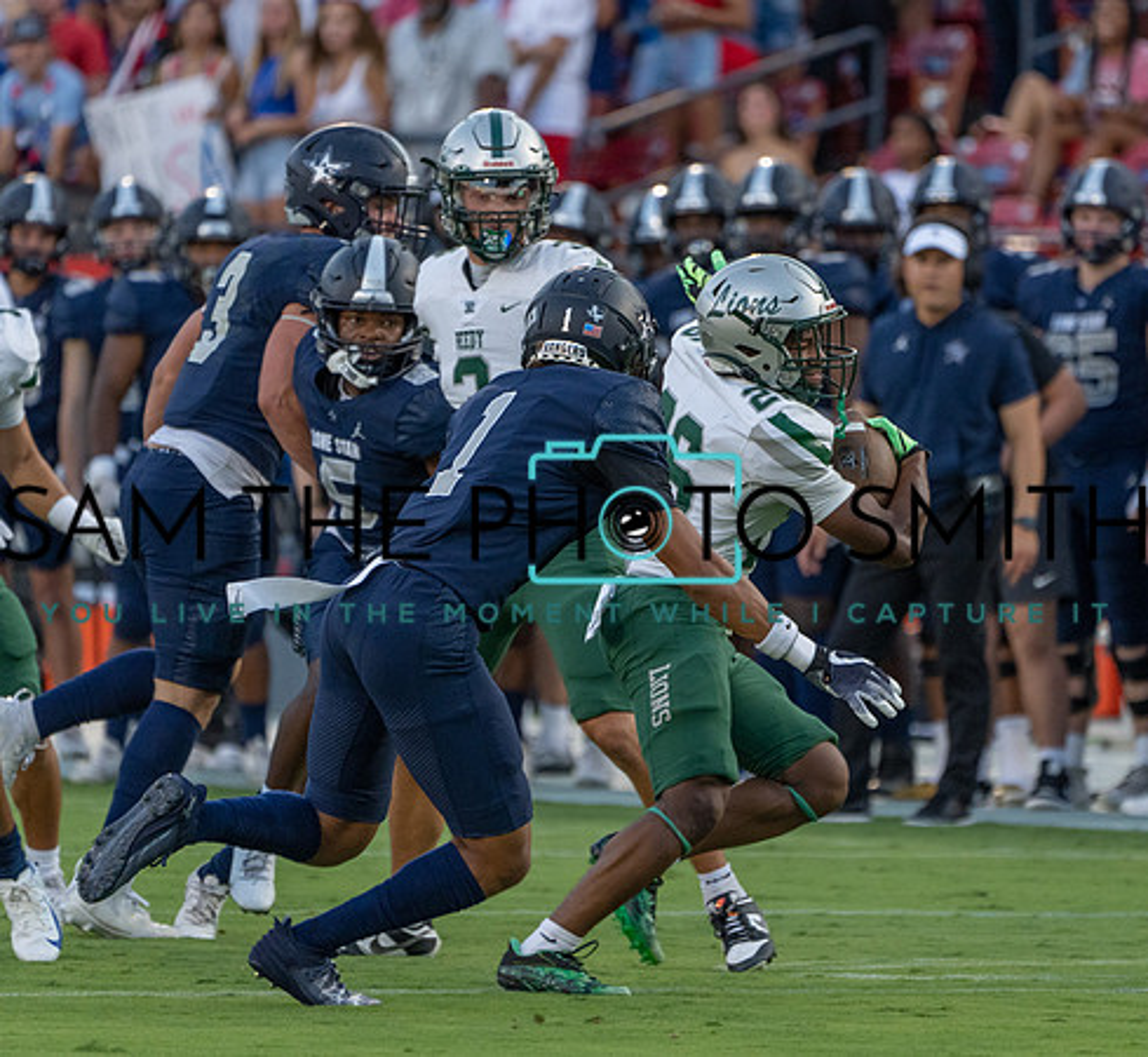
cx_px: 705
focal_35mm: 552
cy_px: 522
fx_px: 19911
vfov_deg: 3.0
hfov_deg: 3.3
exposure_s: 1/1250
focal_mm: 400
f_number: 5.6
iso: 2000
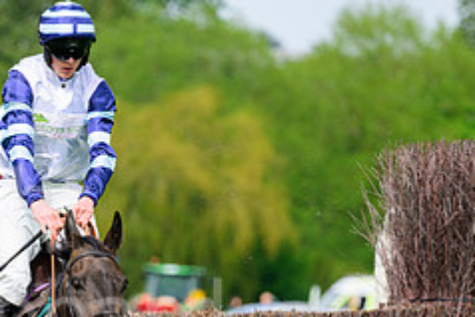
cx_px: -32
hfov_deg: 2.8
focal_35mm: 731
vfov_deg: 1.9
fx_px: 9651
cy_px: 332
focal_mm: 300
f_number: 6.3
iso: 1000
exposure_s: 1/2500
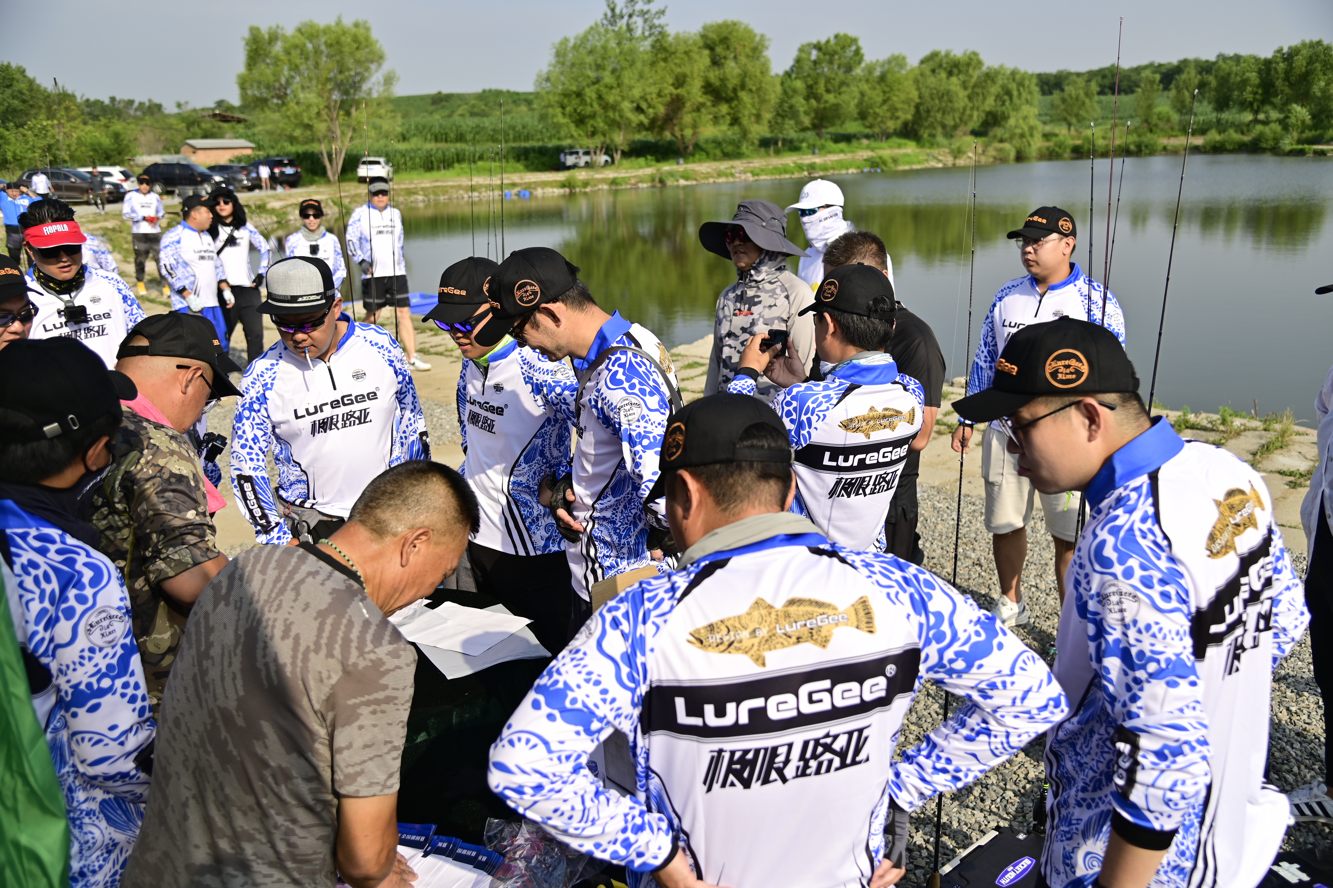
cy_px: 444
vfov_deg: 42.3
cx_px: 666
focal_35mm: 31
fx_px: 1147
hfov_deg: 60.3
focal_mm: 31
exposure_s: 1/1000
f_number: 4
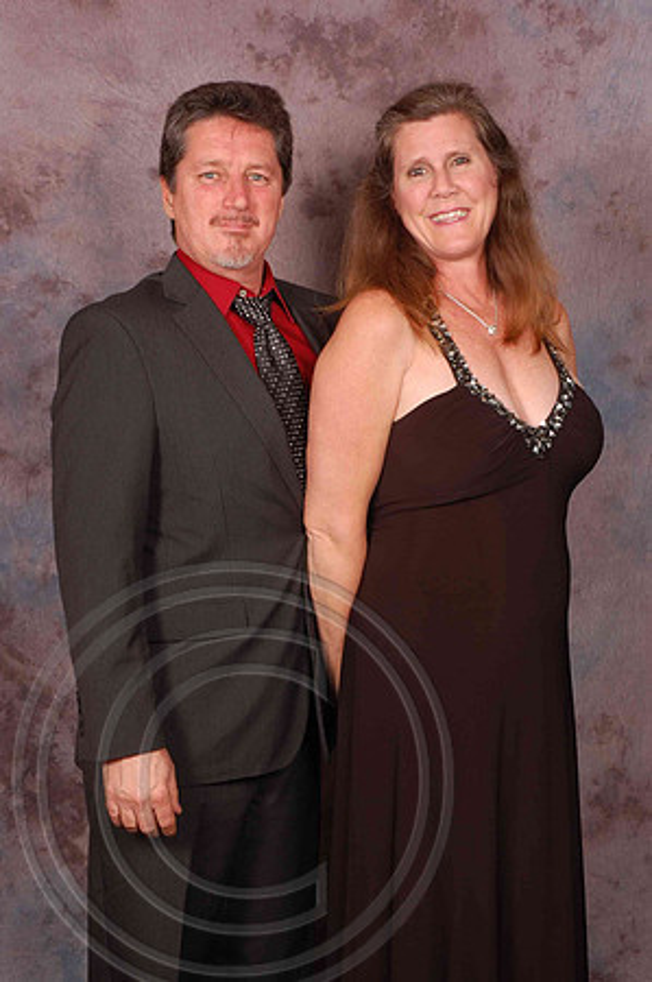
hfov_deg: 20.6
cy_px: 491
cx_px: 326
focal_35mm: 66
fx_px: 1797
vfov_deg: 30.5
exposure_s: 1/125
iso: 200
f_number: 10
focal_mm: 44
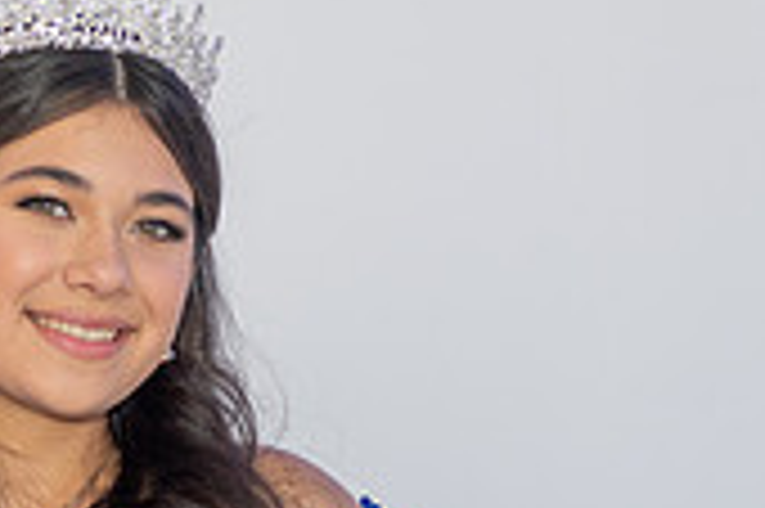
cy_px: 762
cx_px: 184
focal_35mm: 225
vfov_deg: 6.0
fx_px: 4777
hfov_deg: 9.1
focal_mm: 66
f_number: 3.5
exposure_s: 1/160
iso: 800
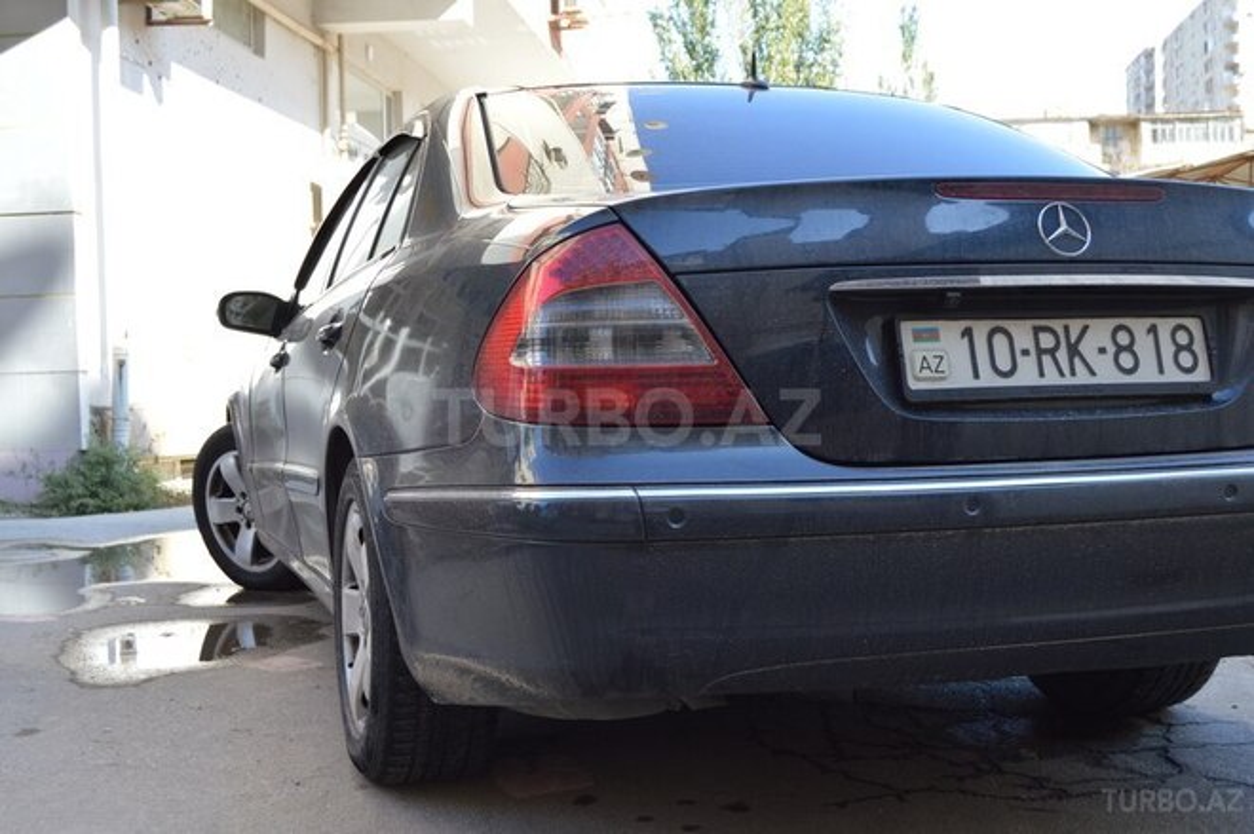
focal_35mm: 45
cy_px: 417
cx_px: 627
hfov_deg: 43.6
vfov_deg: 29.8
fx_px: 1566
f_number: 6.3
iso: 100
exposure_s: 1/60
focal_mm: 30
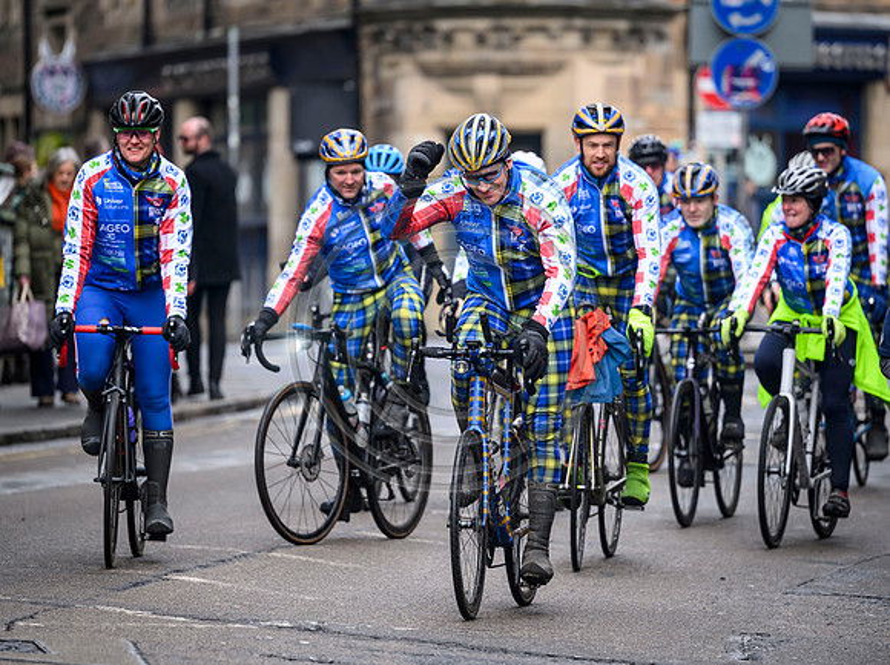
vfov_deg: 5.8
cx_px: 547
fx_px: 6572
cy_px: 326
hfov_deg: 7.7
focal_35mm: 256
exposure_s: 1/800
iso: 1600
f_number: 2.8
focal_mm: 180
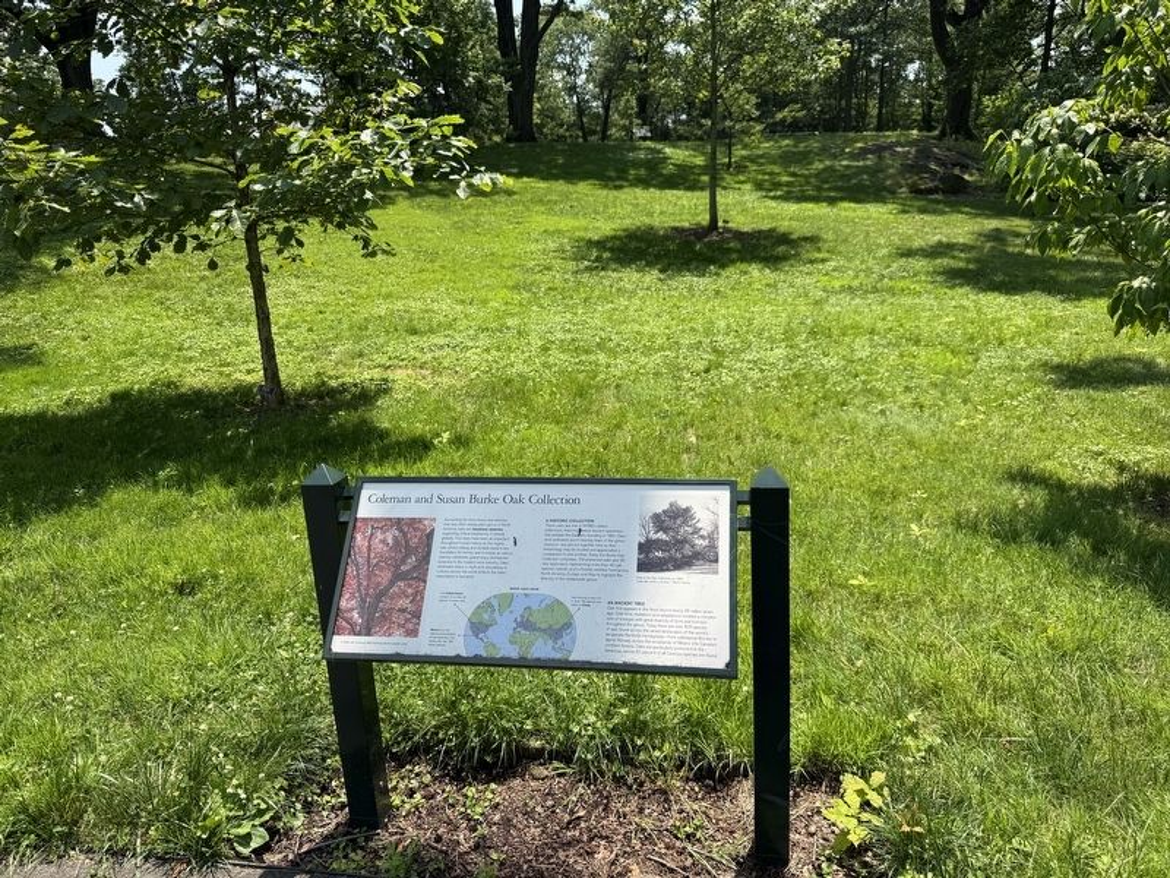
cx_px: 585
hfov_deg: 71.6
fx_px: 811
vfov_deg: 56.8
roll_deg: +1.7
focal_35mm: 24
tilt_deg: -13.9
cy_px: 439
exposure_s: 1/2232
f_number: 1.78
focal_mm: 6.76
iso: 80
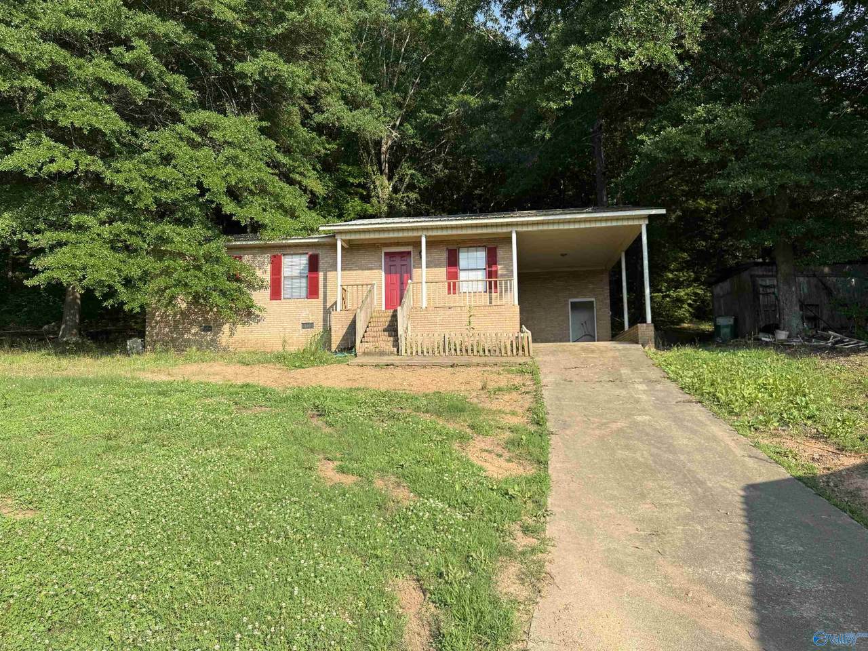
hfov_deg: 71.6
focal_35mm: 24
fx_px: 602
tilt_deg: +8.3
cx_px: 434
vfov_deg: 56.8
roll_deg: +0.0
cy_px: 326
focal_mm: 6.76
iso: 80
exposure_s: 1/2703
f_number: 1.78
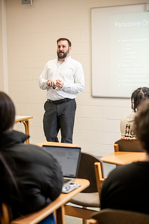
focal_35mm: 70
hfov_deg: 19.5
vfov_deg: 28.8
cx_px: 74
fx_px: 435
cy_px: 112
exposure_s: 1/160
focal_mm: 70
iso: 800
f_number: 3.2
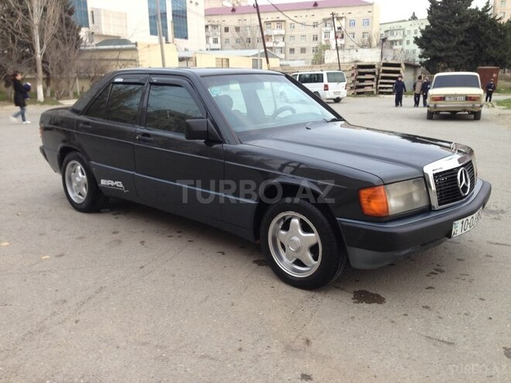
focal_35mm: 33
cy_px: 192
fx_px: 487
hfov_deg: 55.4
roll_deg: +0.0
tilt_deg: -13.0
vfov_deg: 42.9
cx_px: 256
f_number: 2.4
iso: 50
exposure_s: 1/20
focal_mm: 4.12
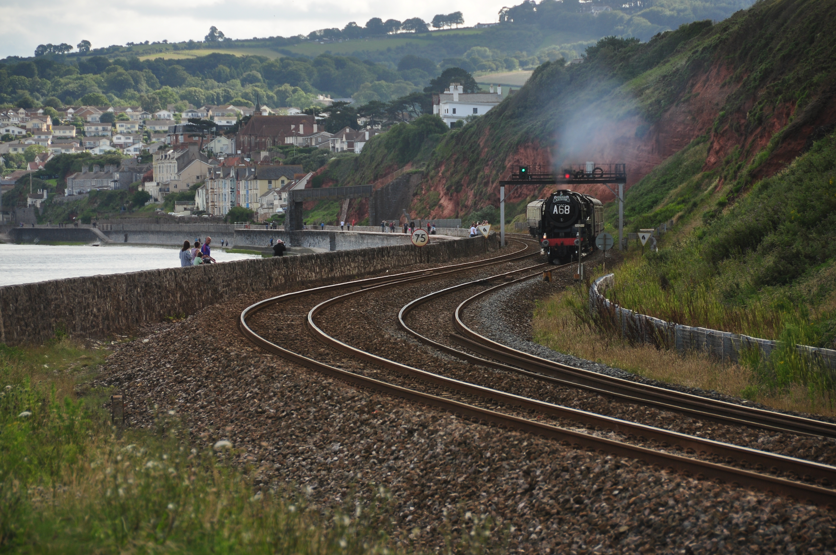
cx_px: 418
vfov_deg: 6.1
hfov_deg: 9.2
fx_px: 5219
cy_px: 278
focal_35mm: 225
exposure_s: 1/500
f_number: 5.6
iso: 200
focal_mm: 150
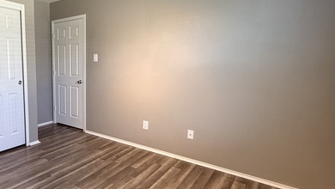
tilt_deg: -7.6
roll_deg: +0.0
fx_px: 222
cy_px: 92
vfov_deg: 46.1
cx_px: 77
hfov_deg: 68.4
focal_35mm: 25
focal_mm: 2.22
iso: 320
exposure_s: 1/74
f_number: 2.2
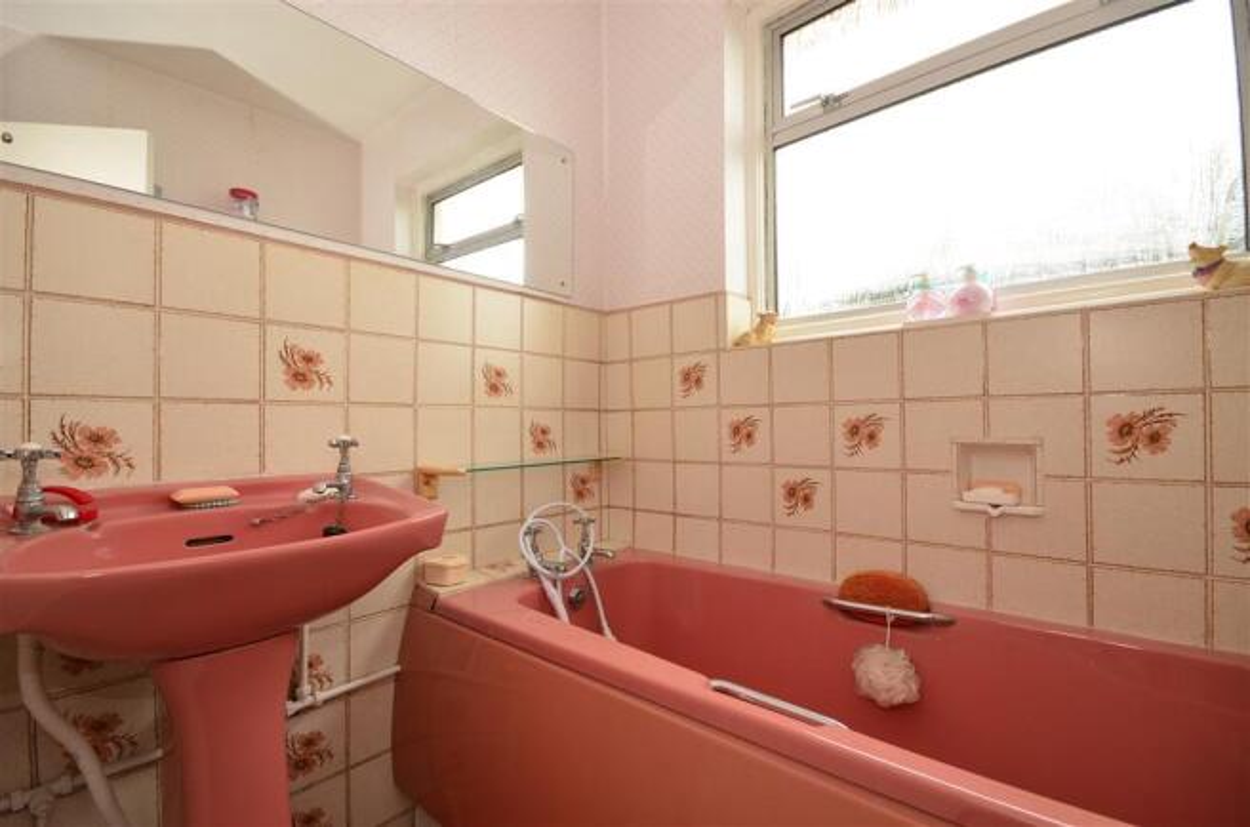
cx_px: 625
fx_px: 520
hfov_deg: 100.5
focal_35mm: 15
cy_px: 414
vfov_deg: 77.0
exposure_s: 1/5
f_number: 9
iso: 200
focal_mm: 10
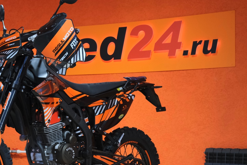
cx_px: 46
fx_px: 576
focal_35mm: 84
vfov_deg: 16.3
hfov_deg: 23.8
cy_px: 104
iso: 1600
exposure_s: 1/100
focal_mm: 34.2
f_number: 4
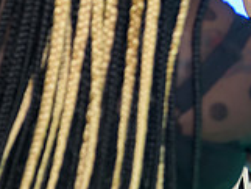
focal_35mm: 243
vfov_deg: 6.1
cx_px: 293
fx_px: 1763
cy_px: -7
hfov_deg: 8.1
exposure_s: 1/125
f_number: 3.2
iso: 400
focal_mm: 70
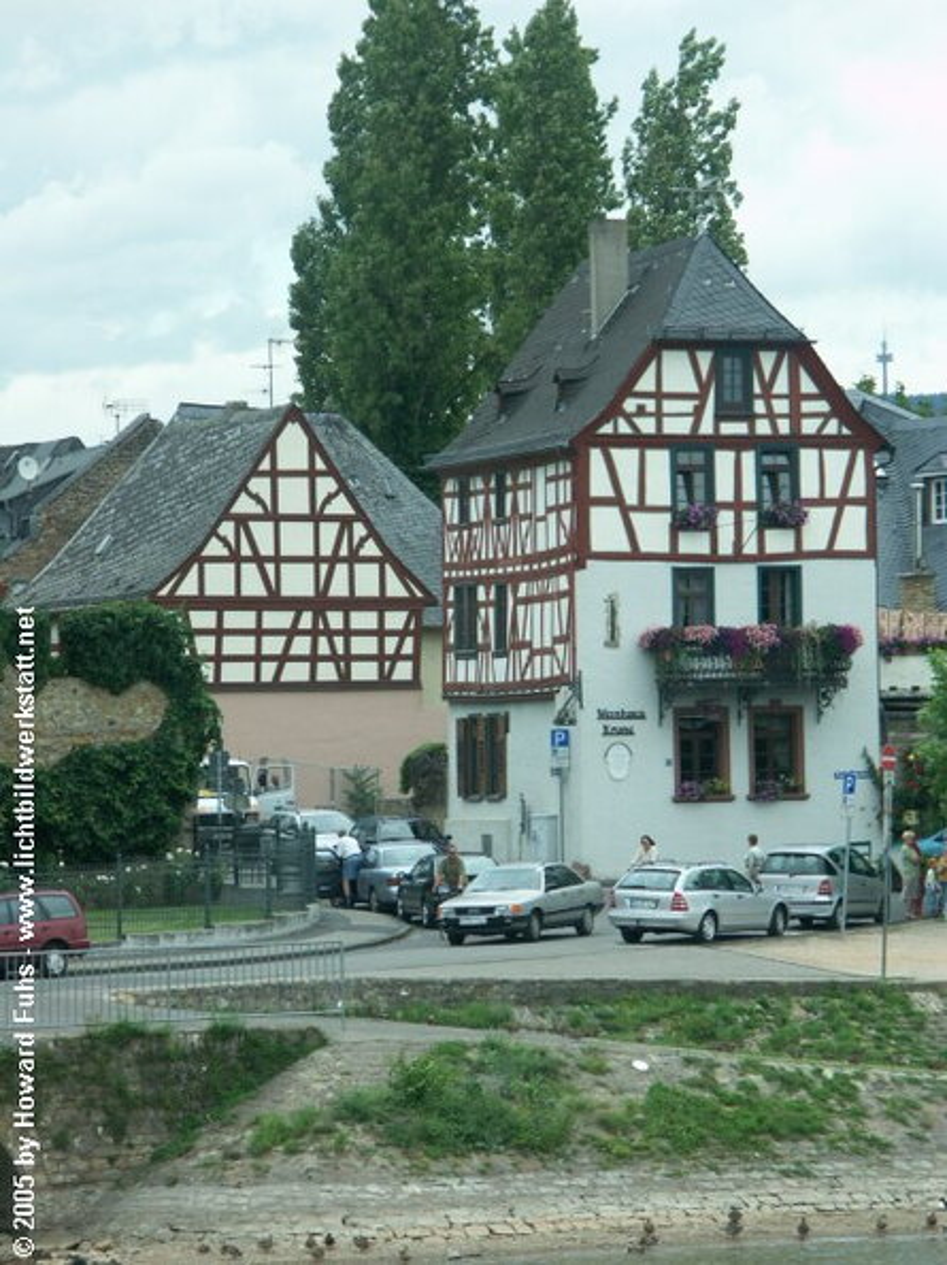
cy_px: 632
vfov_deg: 10.4
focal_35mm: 191
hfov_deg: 7.8
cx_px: 474
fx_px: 6972
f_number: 5
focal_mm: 48.46
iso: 100
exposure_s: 1/200
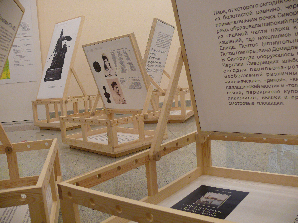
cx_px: 149
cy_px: 112
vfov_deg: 40.7
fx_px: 301
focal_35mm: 35
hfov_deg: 52.6
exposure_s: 1/15
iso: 200
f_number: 2.8
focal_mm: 7.4
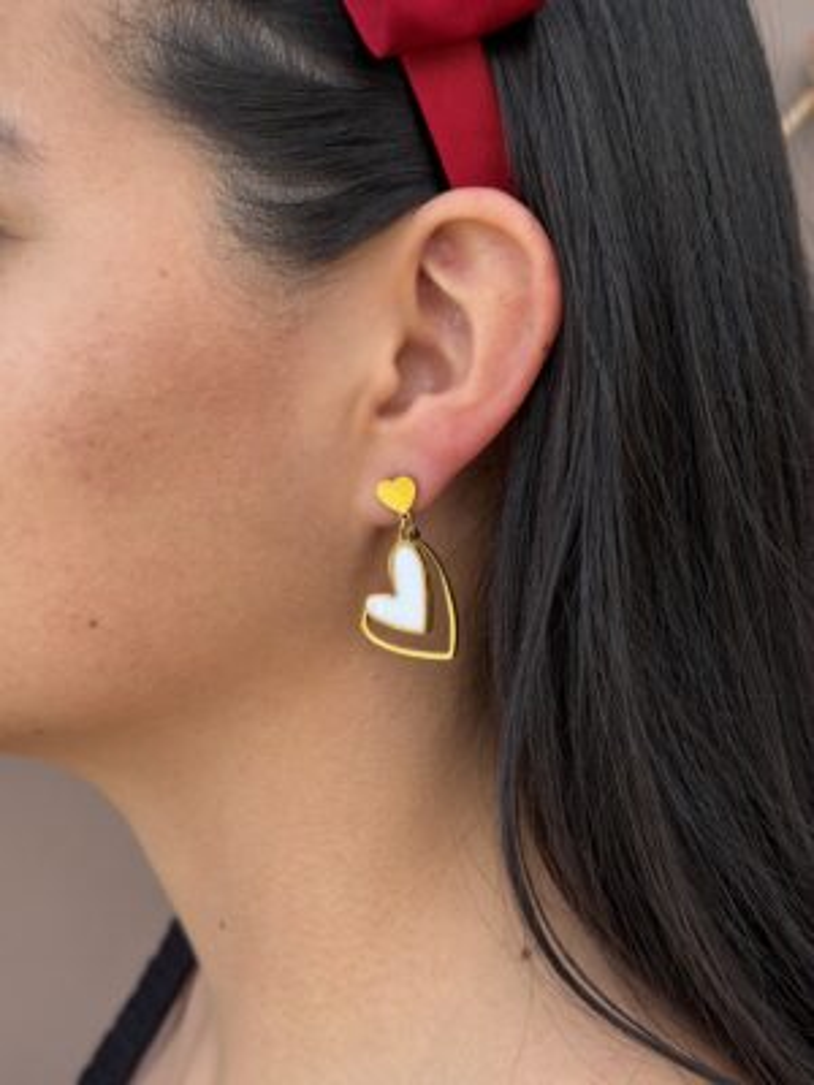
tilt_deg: -8.4
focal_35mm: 48
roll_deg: +0.7
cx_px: 407
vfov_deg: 39.7
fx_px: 1505
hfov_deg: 30.3
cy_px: 542
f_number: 1.78
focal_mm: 6.76
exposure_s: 1/675
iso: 64
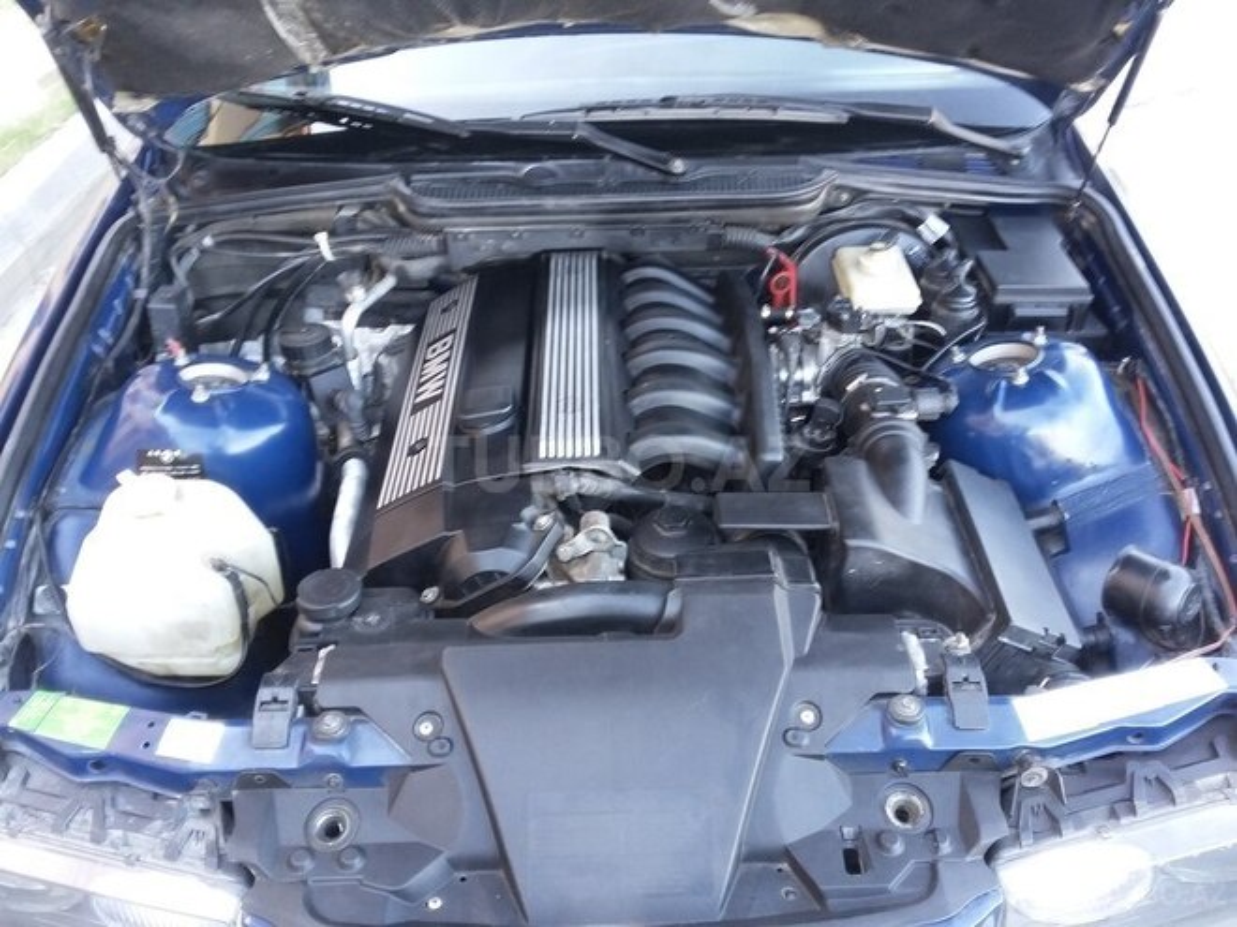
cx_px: 618
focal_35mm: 31
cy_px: 464
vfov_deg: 45.4
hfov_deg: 58.4
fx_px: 1108
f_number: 2.2
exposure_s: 1/33
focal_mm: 3.3
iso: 100
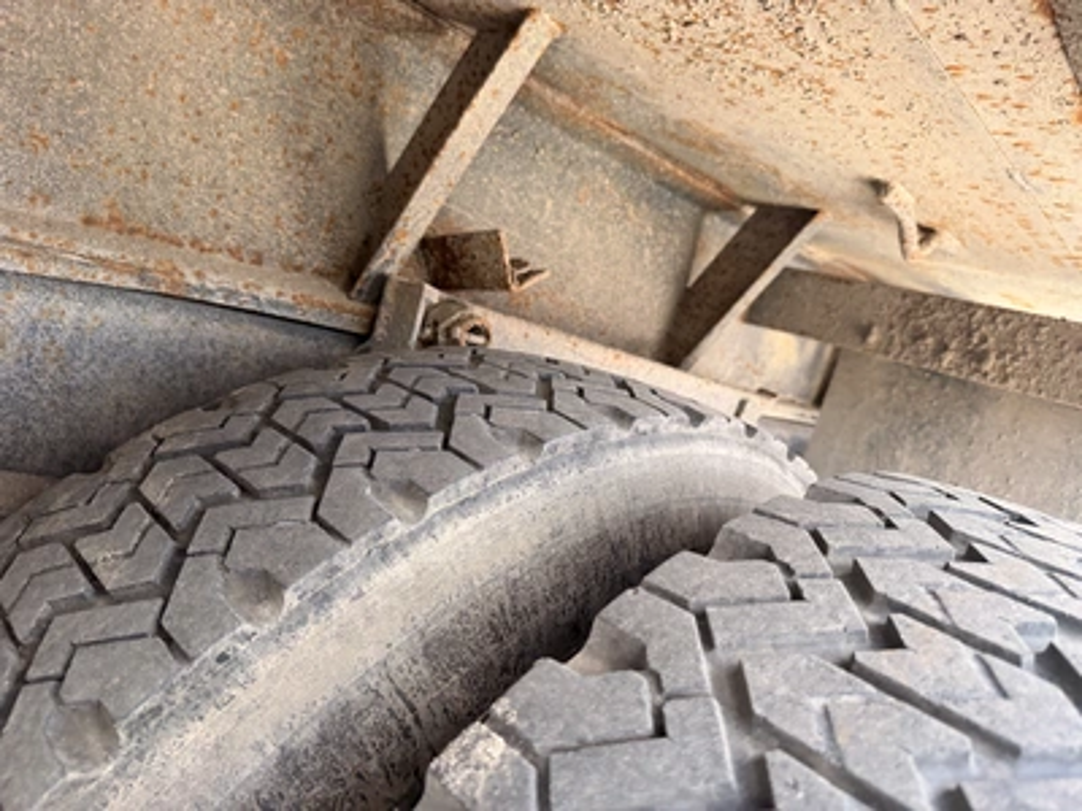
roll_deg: -14.5
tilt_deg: -7.1
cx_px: 541
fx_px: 750
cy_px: 406
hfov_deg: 71.6
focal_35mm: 24
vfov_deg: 56.8
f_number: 1.78
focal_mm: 6.76
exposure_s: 1/230
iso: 200
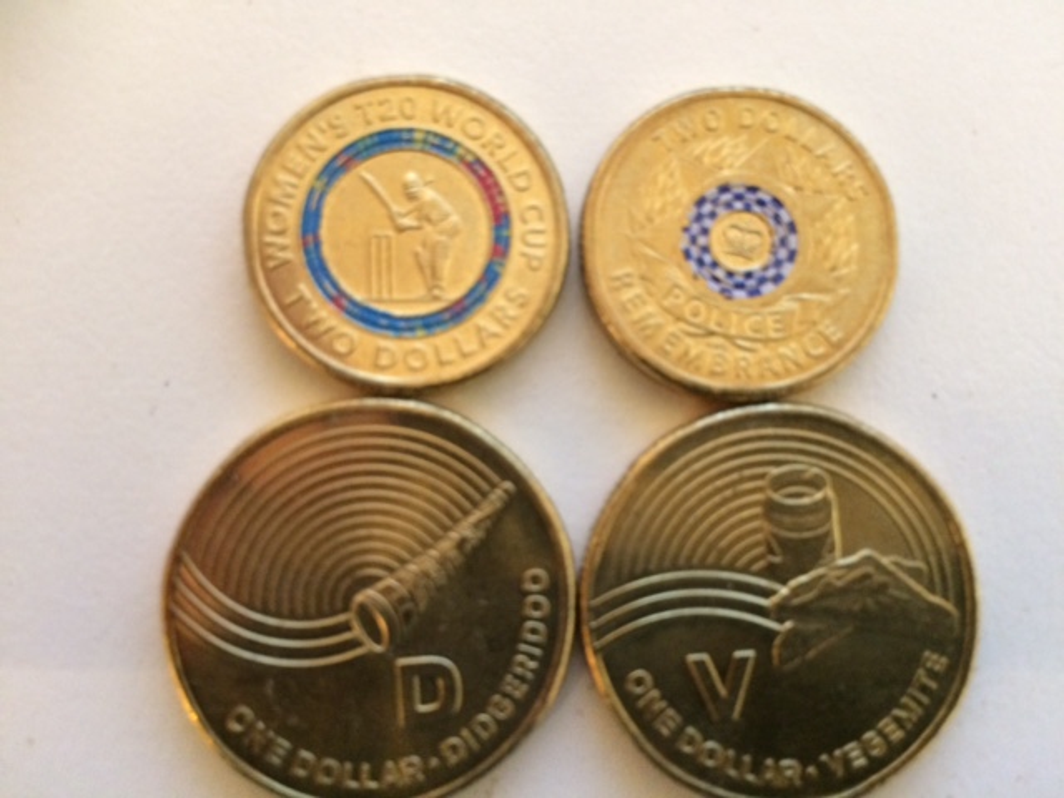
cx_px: 532
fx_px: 891
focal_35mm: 29
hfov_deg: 61.7
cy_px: 399
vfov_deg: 48.2
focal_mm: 4.15
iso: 250
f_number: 2.2
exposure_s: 1/17
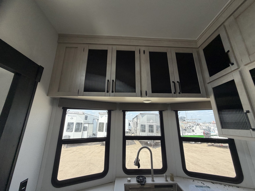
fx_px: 103
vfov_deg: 85.7
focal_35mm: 14
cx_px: 128
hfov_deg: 102.1
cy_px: 96
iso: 64
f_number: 2.2
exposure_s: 1/121
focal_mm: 2.22
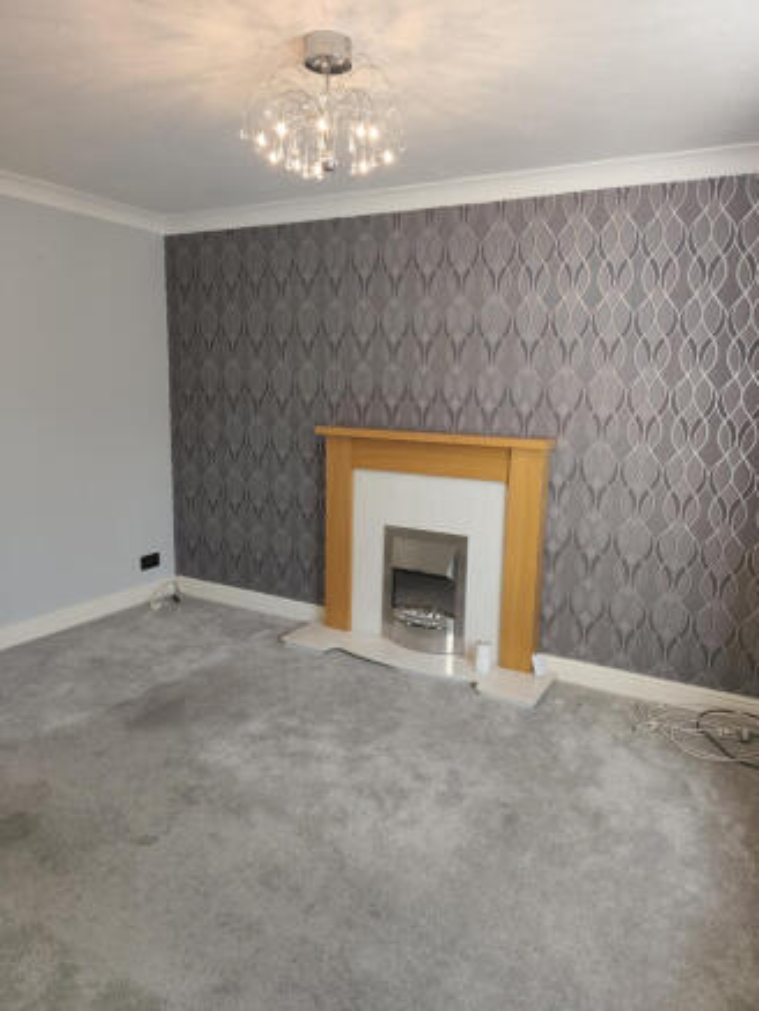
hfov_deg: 58.9
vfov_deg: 73.9
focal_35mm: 23
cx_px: 380
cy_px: 506
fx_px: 672
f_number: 1.65
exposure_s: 1/50
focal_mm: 6.19
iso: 200
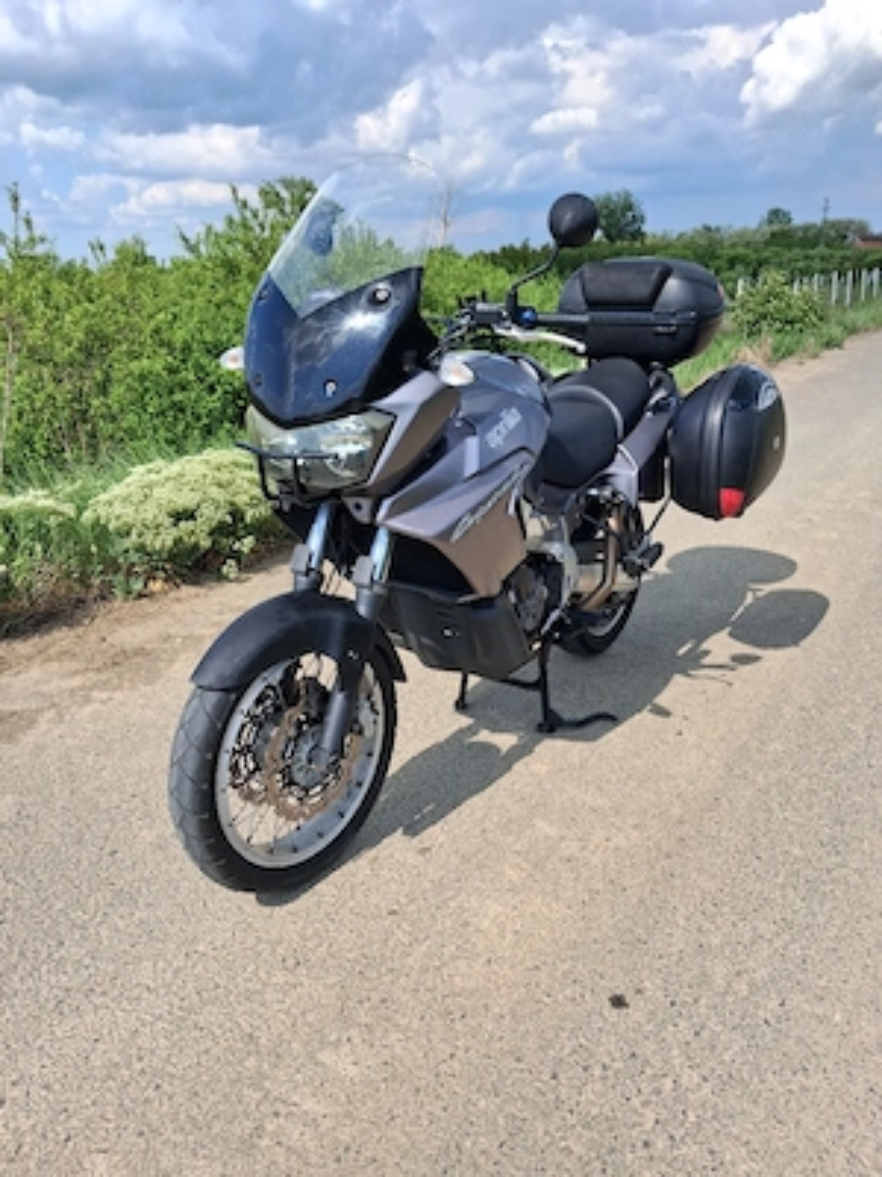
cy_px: 588
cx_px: 441
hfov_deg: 51.4
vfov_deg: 65.3
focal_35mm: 27
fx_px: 917
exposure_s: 1/435
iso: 25
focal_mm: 4
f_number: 1.8
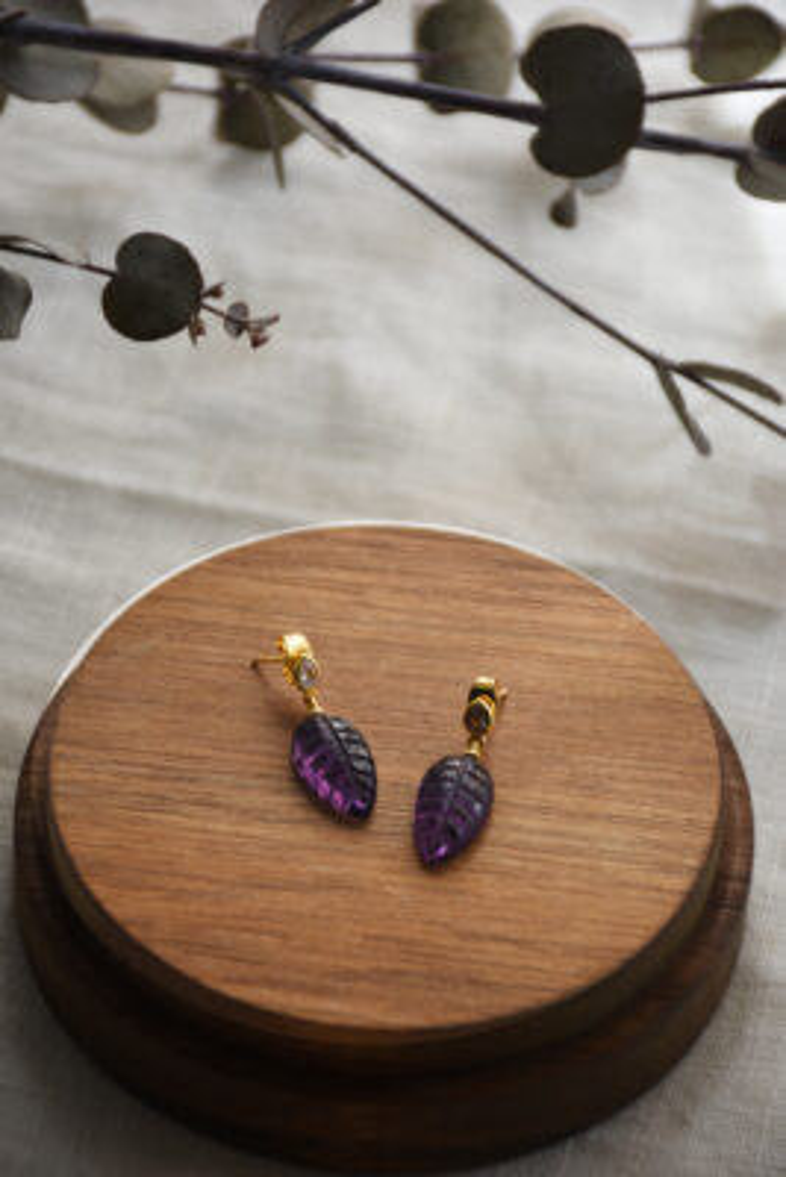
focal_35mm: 158
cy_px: 588
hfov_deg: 8.7
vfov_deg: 13.0
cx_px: 393
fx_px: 5153
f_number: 5.6
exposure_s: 1/25
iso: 200
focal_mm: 105
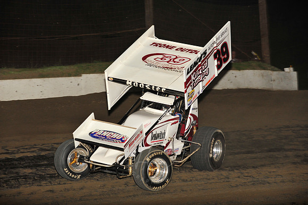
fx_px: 1154
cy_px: 102
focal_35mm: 135
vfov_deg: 10.1
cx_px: 154
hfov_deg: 15.2
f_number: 6.3
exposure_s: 1/320
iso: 1000
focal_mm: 135
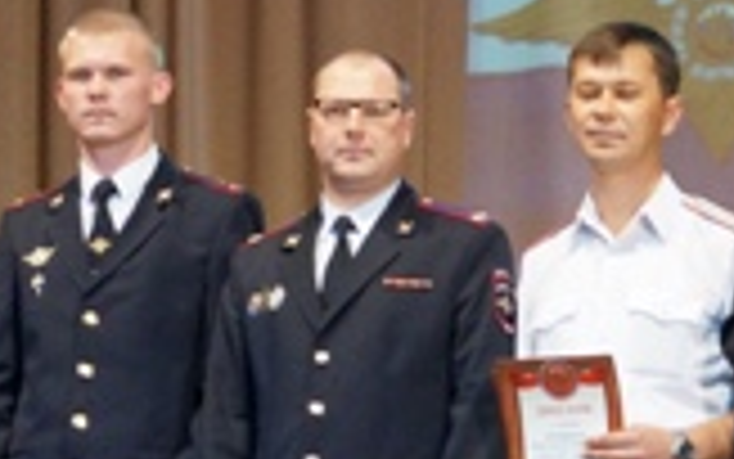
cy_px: 270
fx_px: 3602
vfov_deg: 7.3
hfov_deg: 11.6
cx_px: 437
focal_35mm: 180
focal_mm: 30
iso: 3200
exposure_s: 1/160
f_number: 5
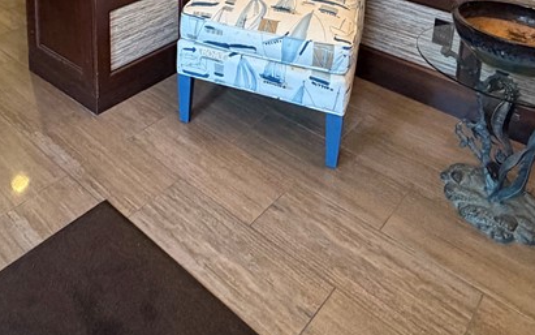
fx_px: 540
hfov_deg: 50.5
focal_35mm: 37
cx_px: 133
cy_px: -106
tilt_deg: -11.0
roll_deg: +1.0
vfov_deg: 28.1
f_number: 2.2
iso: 320
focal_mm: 2.22
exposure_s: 1/60
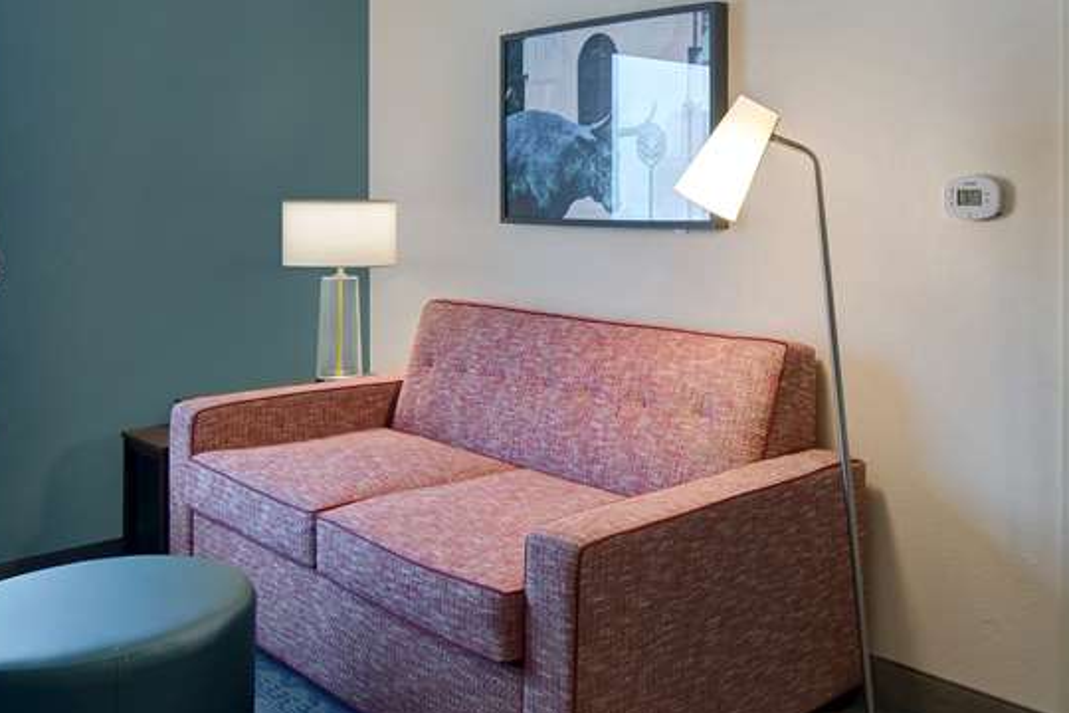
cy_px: 259
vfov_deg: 35.8
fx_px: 1097
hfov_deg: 51.1
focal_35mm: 37
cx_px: 704
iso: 250
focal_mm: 13
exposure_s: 1/40
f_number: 7.1
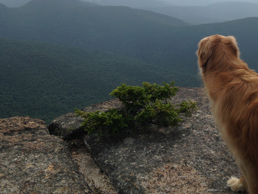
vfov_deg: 28.7
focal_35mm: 50
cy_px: 47
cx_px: 170
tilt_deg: -13.9
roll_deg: +1.5
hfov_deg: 37.8
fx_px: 373
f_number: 2.4
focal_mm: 4.12
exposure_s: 1/2584
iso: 50
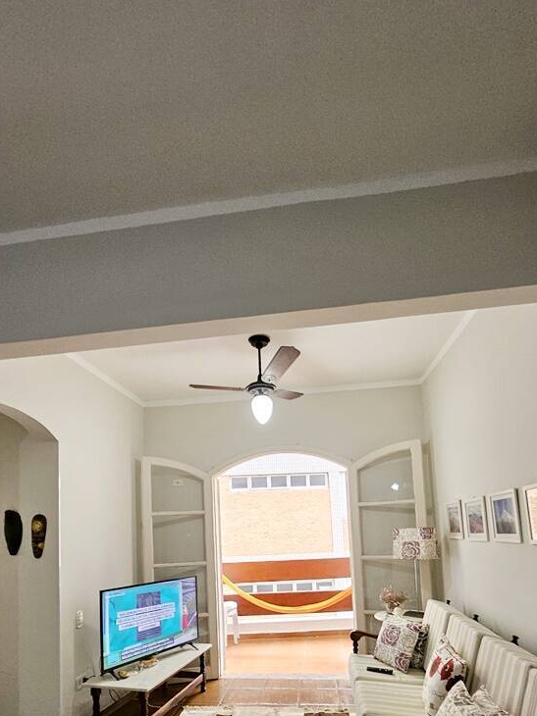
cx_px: 257
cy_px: 499
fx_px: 393
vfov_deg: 80.7
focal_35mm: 19
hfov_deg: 68.6
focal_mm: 1.7
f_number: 2.2
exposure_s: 1/60
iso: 250
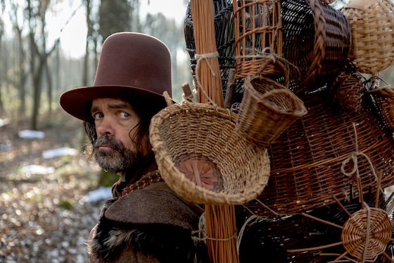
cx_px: 197
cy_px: 132
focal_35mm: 45
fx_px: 492
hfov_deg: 43.6
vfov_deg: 29.8
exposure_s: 1/500
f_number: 2.8
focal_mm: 45
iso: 500
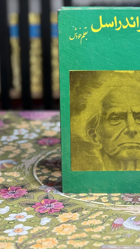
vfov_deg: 24.2
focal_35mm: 87
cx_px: 124
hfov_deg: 13.8
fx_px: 574
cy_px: 59
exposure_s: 1/100
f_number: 1.78
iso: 160
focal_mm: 6.76
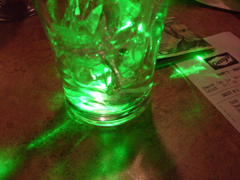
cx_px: 120
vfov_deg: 40.7
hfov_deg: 52.6
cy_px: 90
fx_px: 243
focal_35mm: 35
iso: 200
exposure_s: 1/20
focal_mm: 7.8
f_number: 2.8
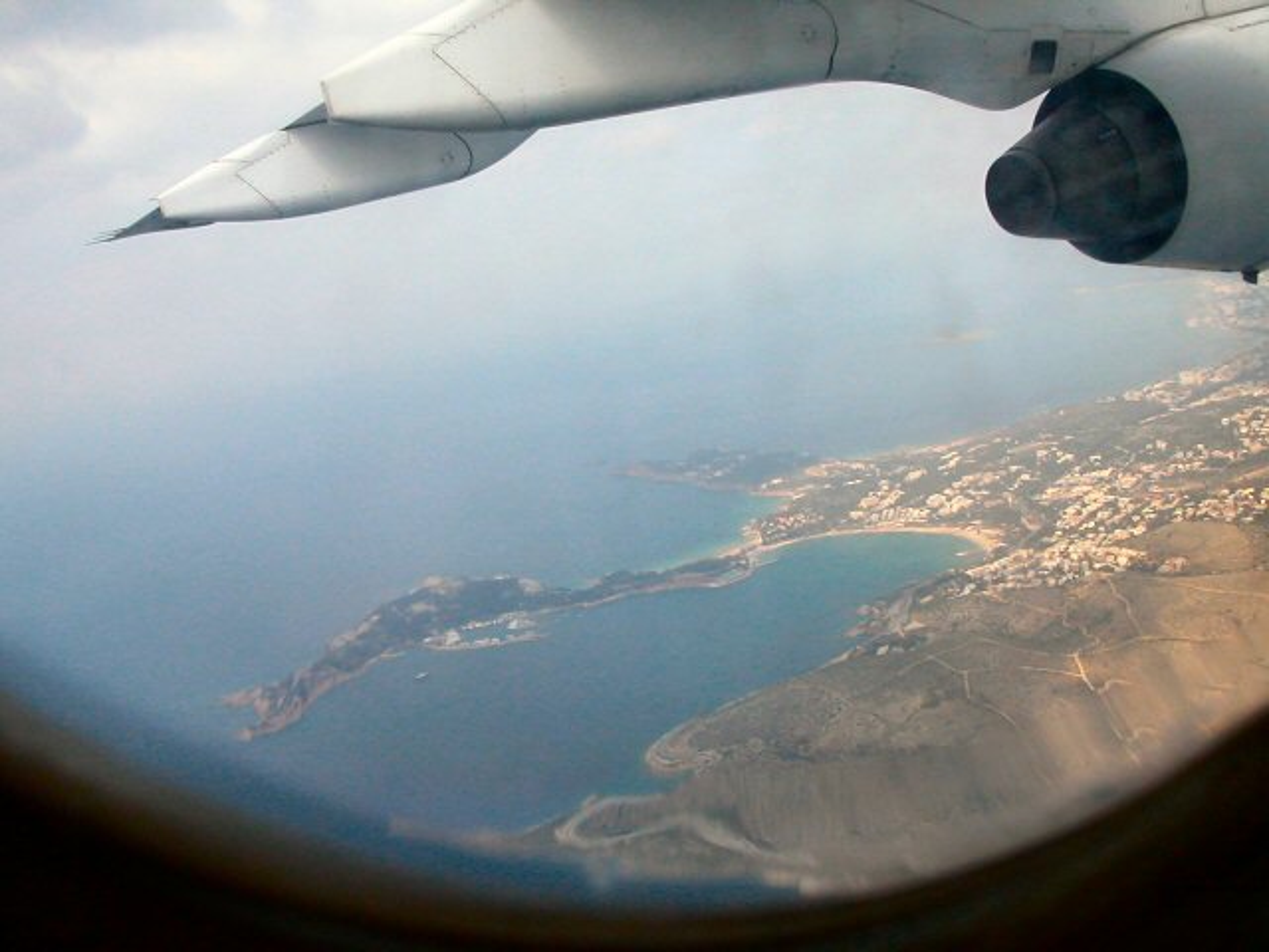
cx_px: 634
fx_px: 1356
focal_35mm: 37
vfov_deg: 38.7
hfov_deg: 50.1
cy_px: 476
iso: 100
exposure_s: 1/434
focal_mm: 5.6
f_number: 4.5
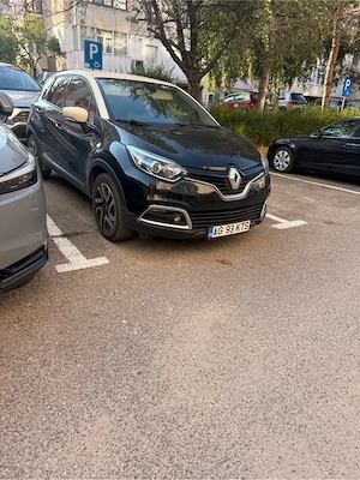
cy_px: 240
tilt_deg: -20.8
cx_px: 180
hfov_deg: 56.8
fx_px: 333
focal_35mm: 24
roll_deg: -3.8
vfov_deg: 71.6
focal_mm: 6.76
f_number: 1.78
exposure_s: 1/665
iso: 80
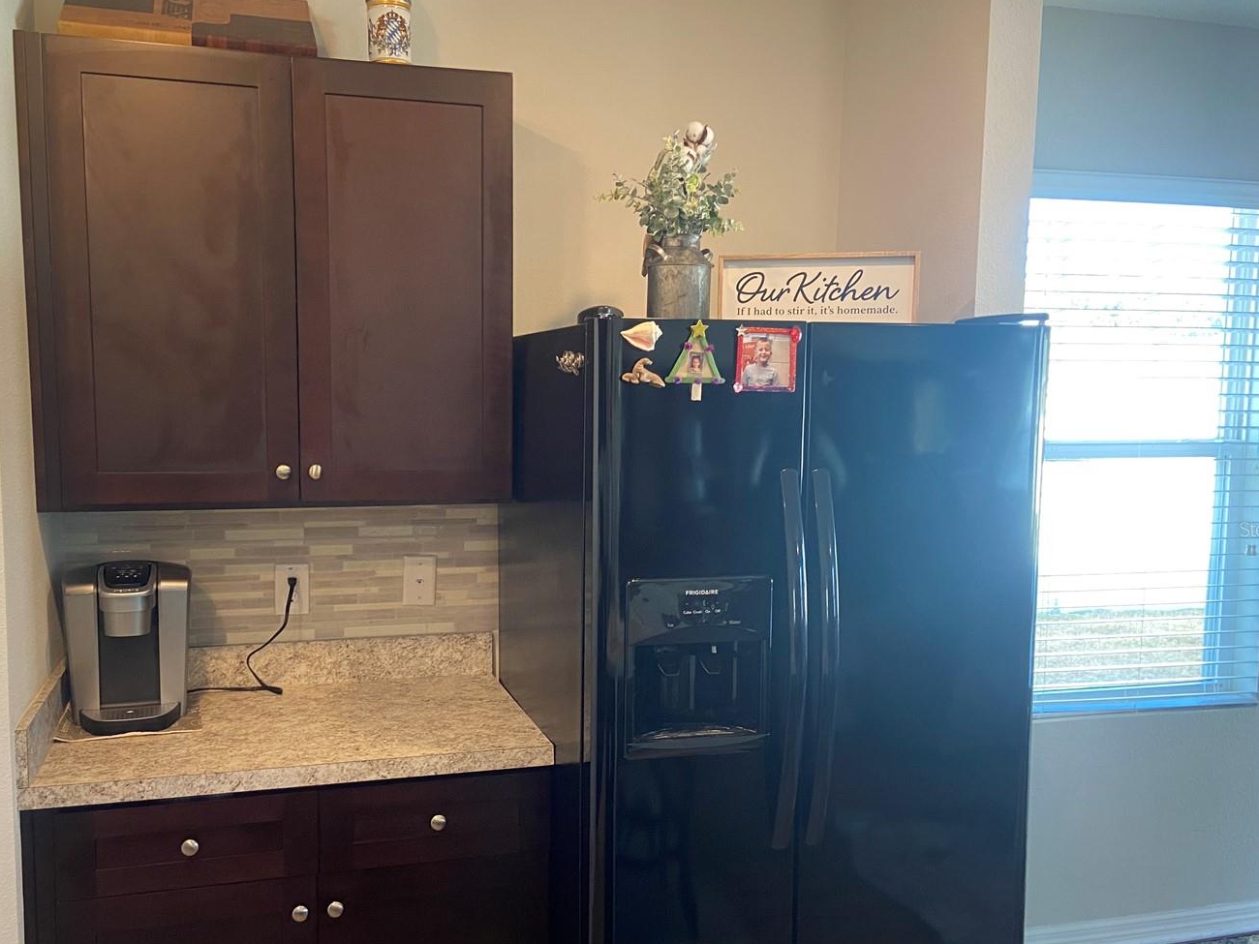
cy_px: 529
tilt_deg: -6.8
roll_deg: +0.3
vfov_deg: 44.1
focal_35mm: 32
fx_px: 1164
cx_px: 556
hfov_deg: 56.7
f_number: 1.8
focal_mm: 4.25
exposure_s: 1/60
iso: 125
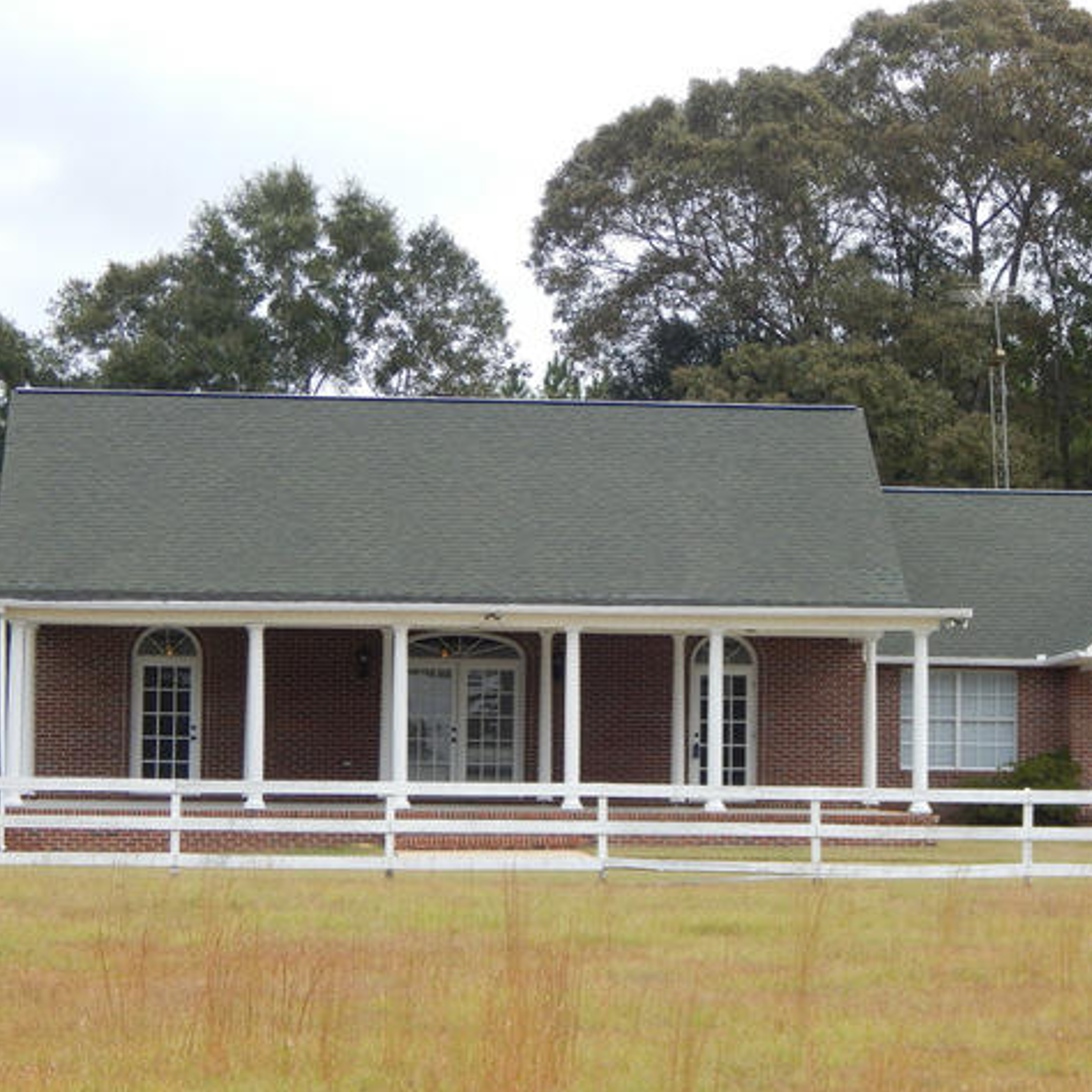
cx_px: 663
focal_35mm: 124
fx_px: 4426
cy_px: 546
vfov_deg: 14.1
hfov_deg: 14.1
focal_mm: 18.7
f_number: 4.5
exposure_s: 1/250
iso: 200
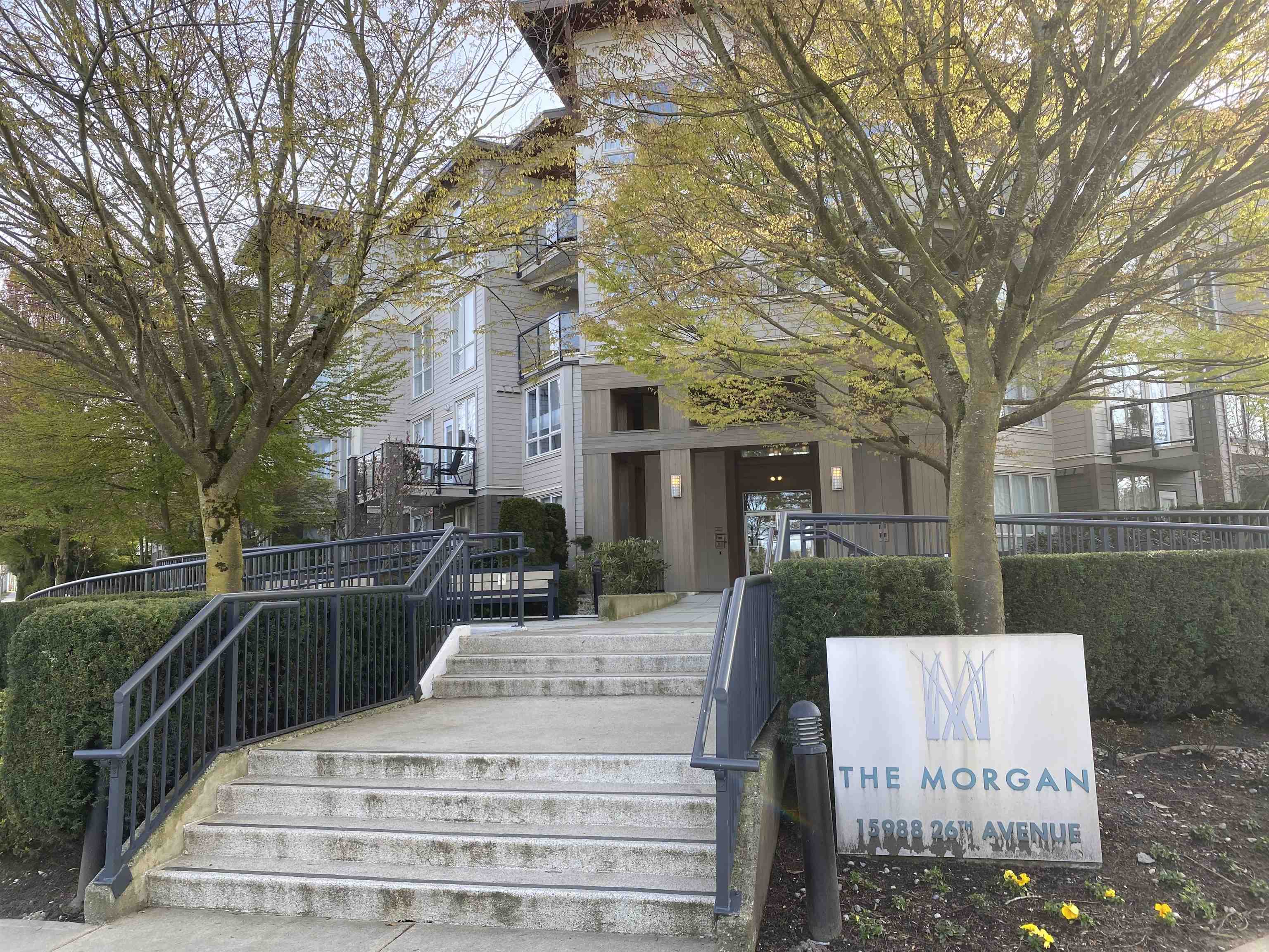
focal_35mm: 26
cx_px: 634
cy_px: 476
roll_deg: +0.6
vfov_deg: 53.1
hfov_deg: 67.3
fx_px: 953
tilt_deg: +5.1
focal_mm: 4.25
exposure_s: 1/379
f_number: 1.8
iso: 32
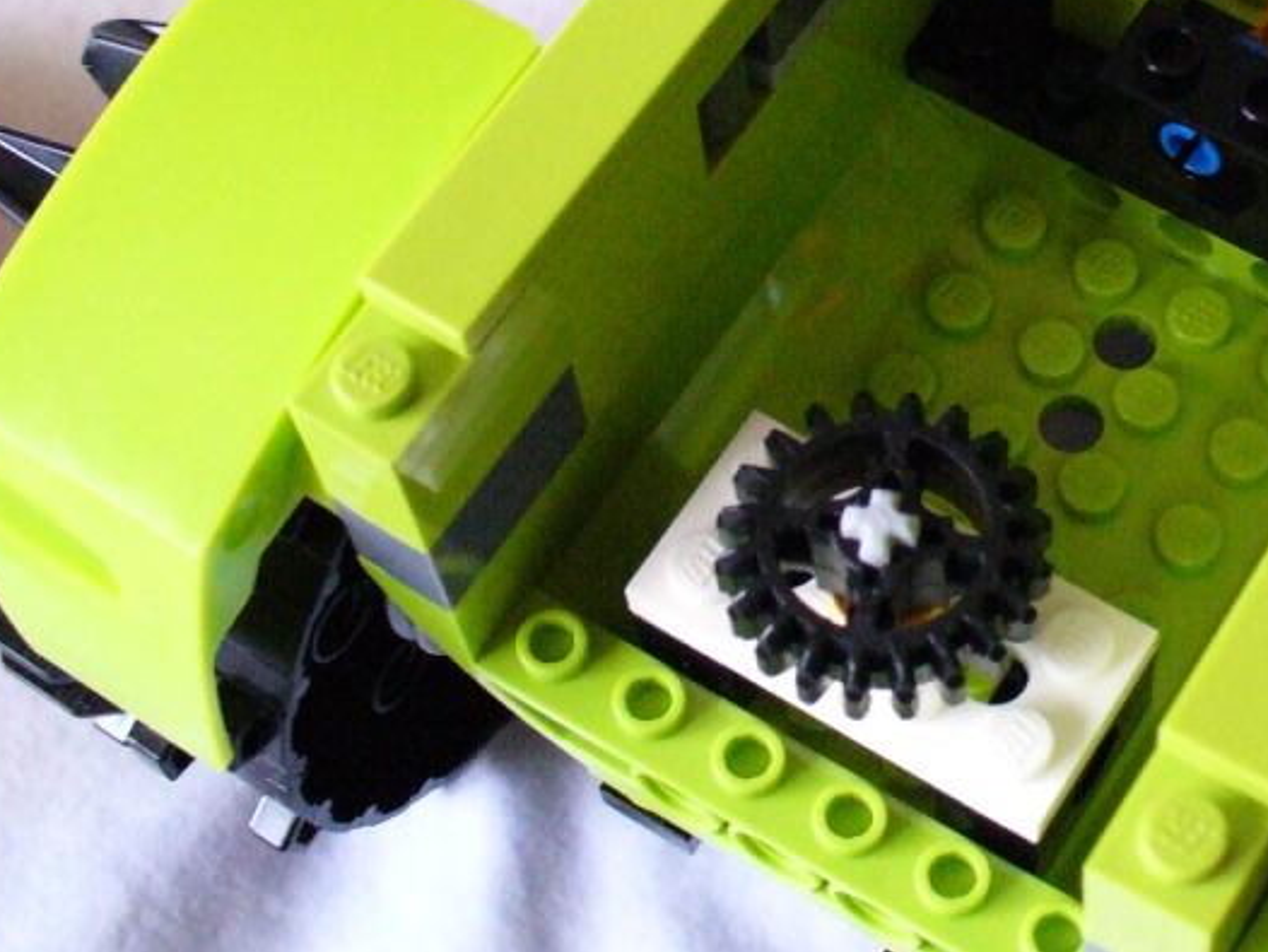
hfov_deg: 26.2
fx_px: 2639
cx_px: 1123
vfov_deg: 20.3
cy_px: 277
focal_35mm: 72
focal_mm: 6.1
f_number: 2.8
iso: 400
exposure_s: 1/40
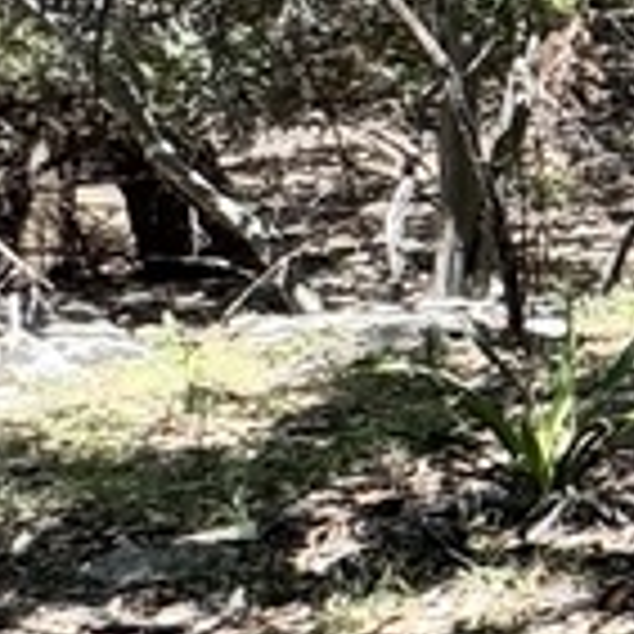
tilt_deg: -7.9
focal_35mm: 126
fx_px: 2611
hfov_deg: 9.7
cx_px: 2046
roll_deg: -2.3
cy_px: -63
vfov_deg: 13.6
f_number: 2.2
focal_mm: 2.22
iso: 40
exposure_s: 1/344
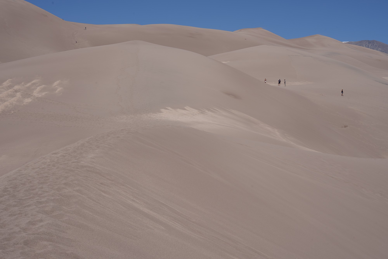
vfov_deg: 22.6
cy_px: 130
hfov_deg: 33.4
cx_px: 194
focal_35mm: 60
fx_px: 647
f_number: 14
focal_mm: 60
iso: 80
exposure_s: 1/160
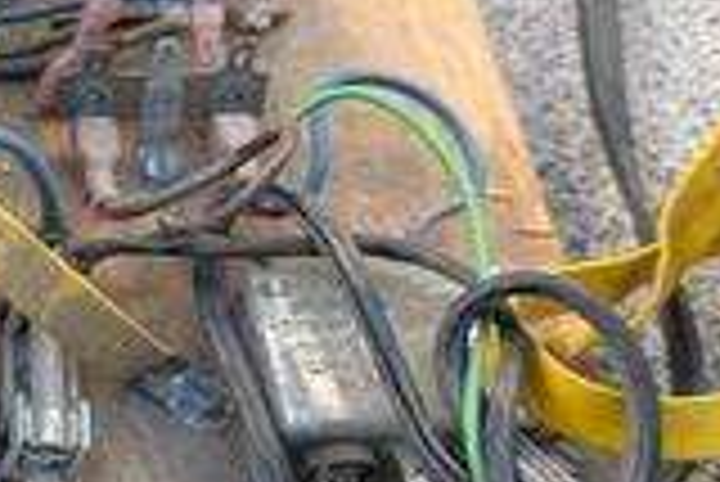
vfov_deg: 16.5
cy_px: 207
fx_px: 1661
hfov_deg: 21.9
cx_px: -232
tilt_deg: -53.7
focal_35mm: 83
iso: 64
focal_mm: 6.76
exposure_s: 1/121
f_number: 1.78
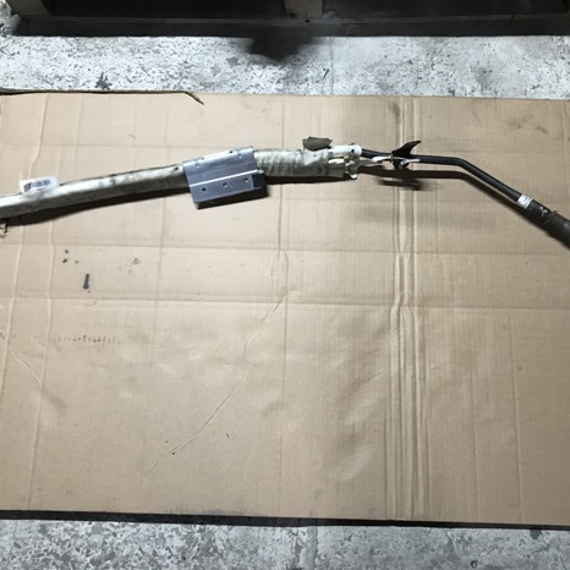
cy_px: 292
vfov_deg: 48.4
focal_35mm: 34
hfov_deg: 48.4
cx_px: 313
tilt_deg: -68.3
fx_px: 633
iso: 64
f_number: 1.8
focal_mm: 3.99
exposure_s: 1/17
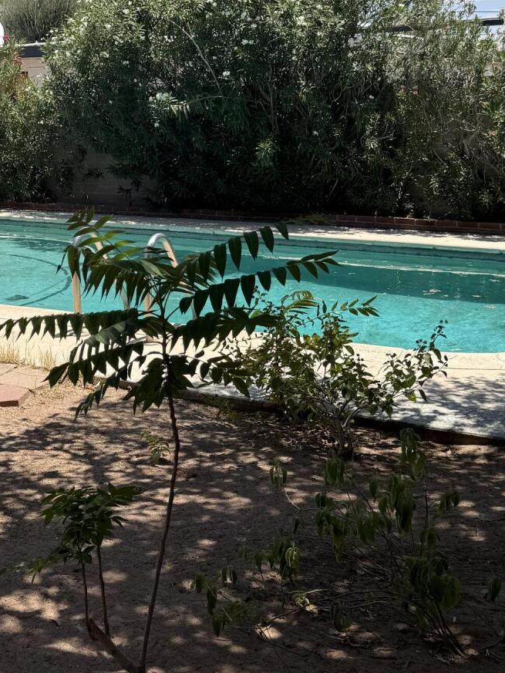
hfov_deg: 26.2
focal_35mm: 55
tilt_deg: -7.6
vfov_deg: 34.7
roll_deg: +0.6
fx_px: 1070
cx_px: 112
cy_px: 241
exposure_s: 1/3953
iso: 80
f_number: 1.78
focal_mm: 6.76
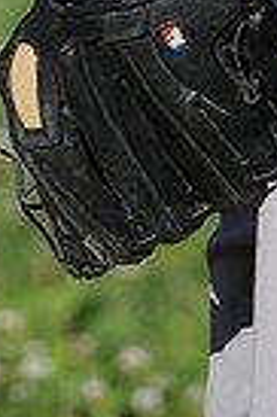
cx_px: 78
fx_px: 22122
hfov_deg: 0.7
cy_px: -374
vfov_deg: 1.1
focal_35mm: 1912
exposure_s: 1/8000
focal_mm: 300
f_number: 4
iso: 800
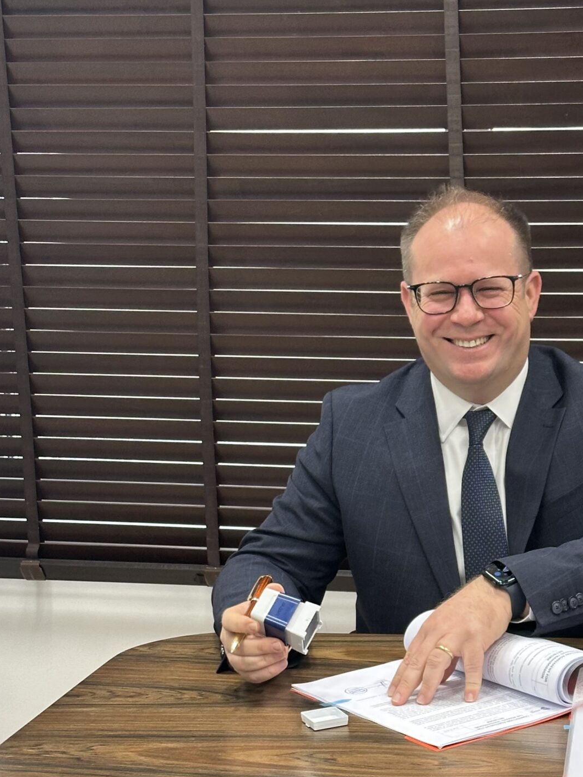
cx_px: 456
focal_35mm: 87
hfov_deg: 16.9
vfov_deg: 22.5
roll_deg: +0.4
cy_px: 422
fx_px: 1954
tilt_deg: -9.5
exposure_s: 1/50
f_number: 1.78
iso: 160
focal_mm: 6.86
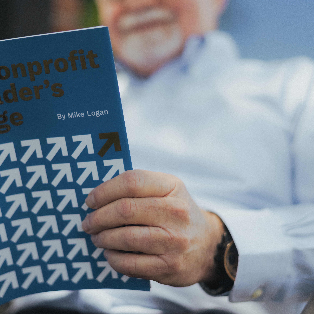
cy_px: 159
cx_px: 108
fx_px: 688
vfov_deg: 25.7
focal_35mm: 67
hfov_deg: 25.6
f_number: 1.8
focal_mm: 50
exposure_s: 1/100
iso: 640
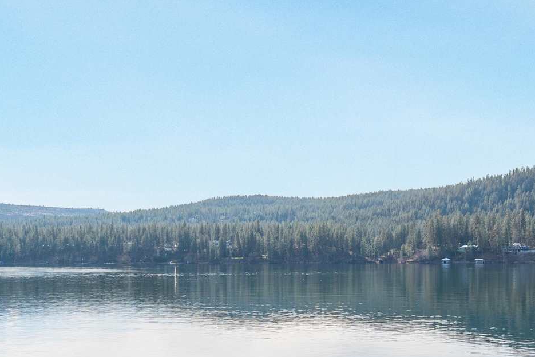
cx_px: 364
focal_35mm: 46
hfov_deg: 42.1
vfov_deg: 28.9
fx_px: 684
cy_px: 265
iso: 100
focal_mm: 14
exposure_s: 1/80
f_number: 8
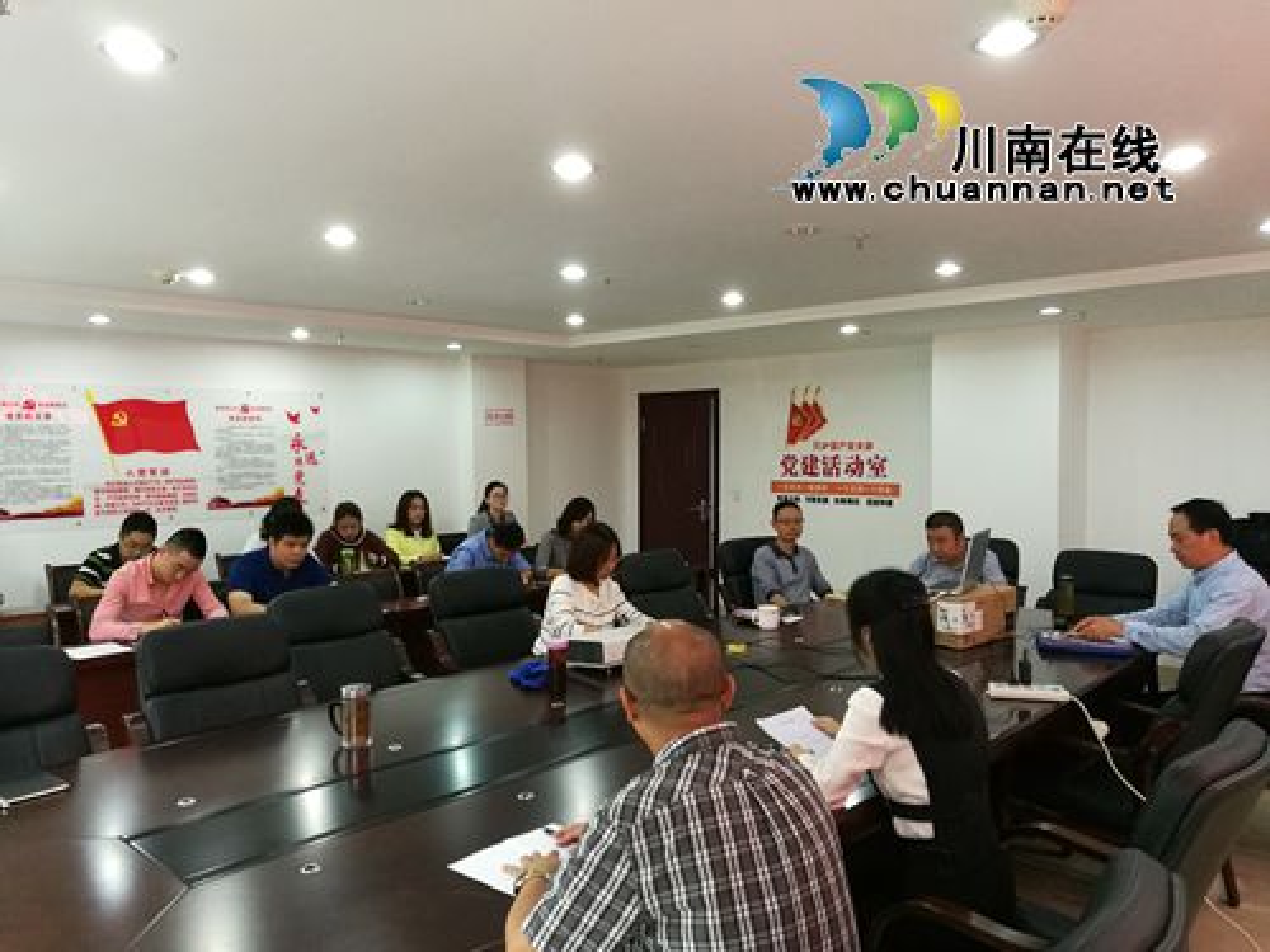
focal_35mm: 27
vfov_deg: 51.4
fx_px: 991
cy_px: 476
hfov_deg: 65.3
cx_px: 635
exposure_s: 1/33.3
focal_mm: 4.5
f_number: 2.2
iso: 400
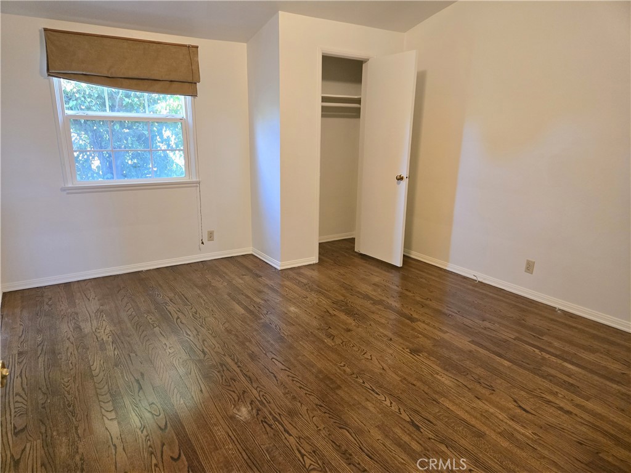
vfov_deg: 58.9
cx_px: 316
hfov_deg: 73.9
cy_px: 236
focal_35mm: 23
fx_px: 419
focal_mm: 5.4
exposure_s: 1/120
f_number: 1.8
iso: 640
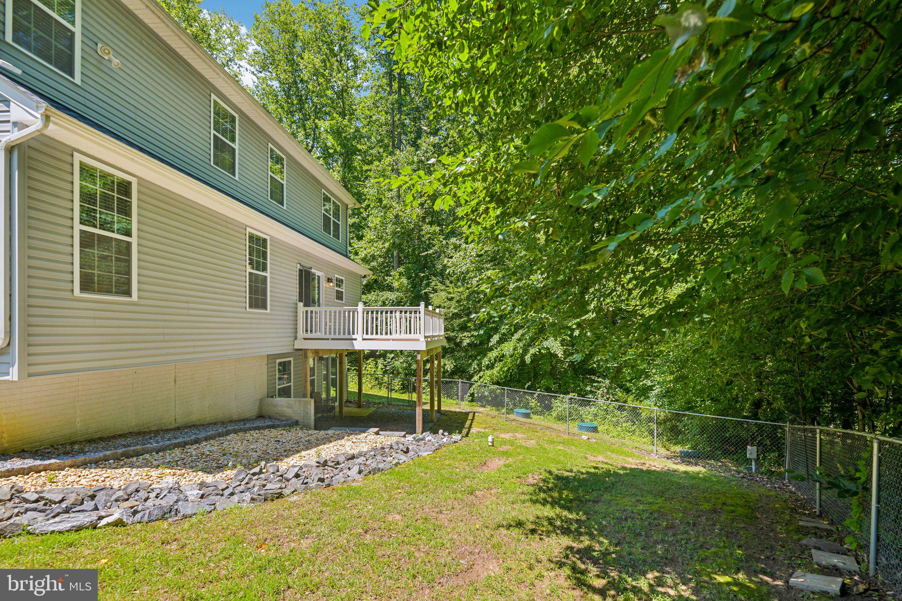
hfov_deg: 100.4
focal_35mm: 15
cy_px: 300
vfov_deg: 77.3
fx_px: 376
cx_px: 451
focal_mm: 15
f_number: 8
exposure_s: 1/100
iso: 100
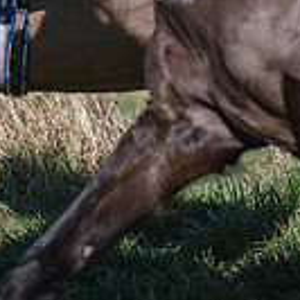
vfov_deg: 1.8
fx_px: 9766
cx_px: 259
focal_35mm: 996
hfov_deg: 1.8
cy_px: -197
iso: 50
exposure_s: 1/4000
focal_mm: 135
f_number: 1.8
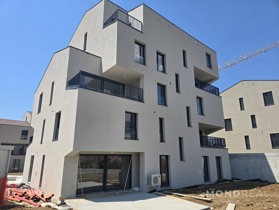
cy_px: 105
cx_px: 140
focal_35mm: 23
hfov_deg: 73.9
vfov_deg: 58.9
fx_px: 185
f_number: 1.7
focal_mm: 6.3
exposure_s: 1/818
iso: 12
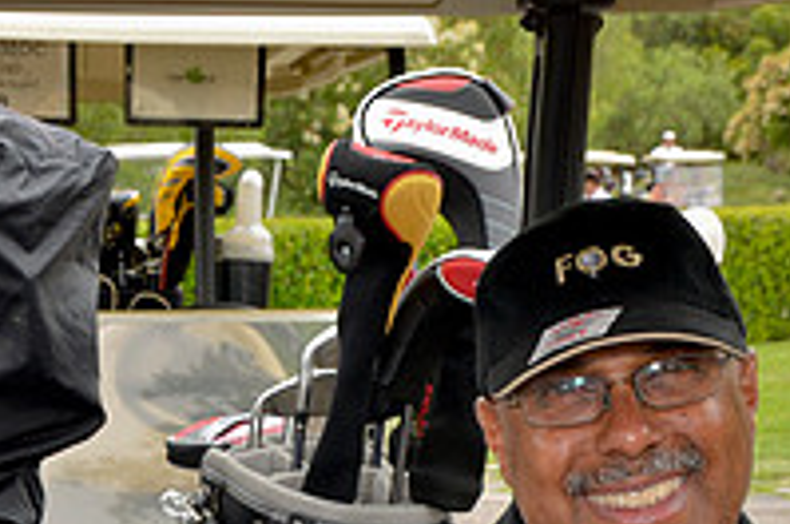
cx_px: 155
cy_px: 623
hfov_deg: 21.0
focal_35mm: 96
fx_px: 2103
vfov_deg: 13.8
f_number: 6.3
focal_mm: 22
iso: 200
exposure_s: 1/200
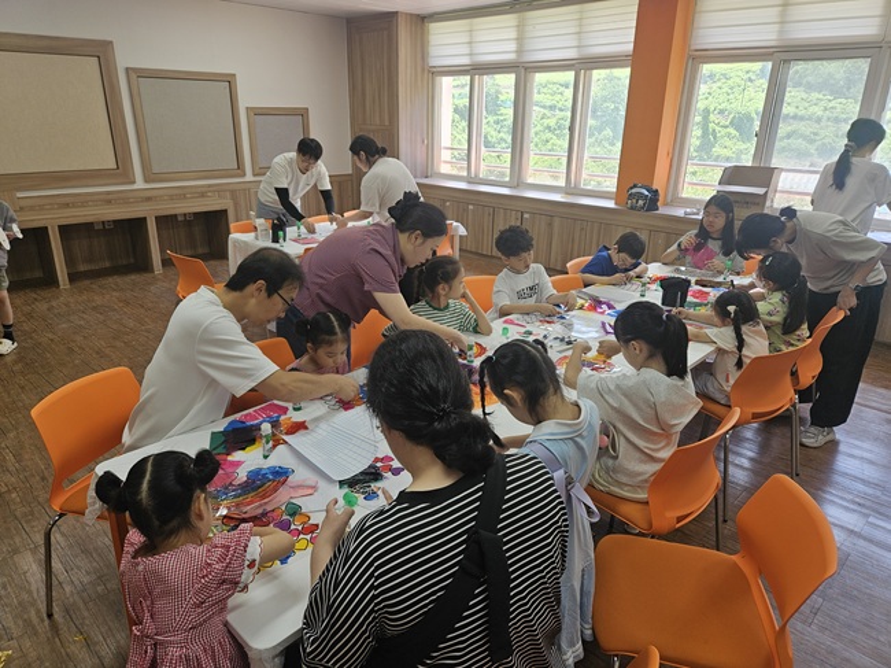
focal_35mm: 23
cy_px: 334
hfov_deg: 73.9
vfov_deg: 58.8
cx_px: 446
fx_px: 592
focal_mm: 5.4
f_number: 1.8
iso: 50
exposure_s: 1/120
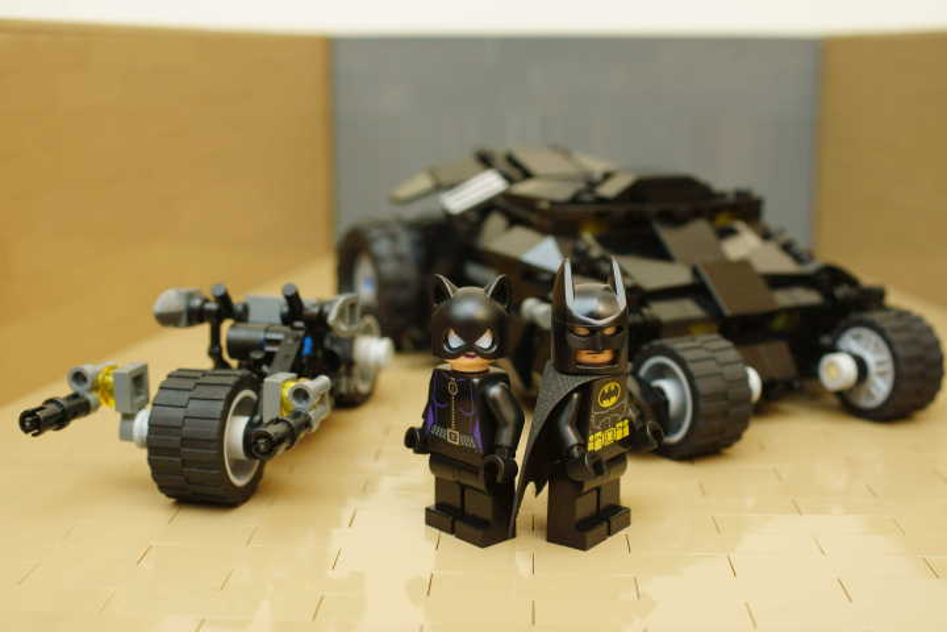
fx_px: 1184
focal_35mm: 45
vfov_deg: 29.9
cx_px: 474
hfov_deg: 43.6
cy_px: 316
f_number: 6.3
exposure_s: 1/60
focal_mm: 30
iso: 500
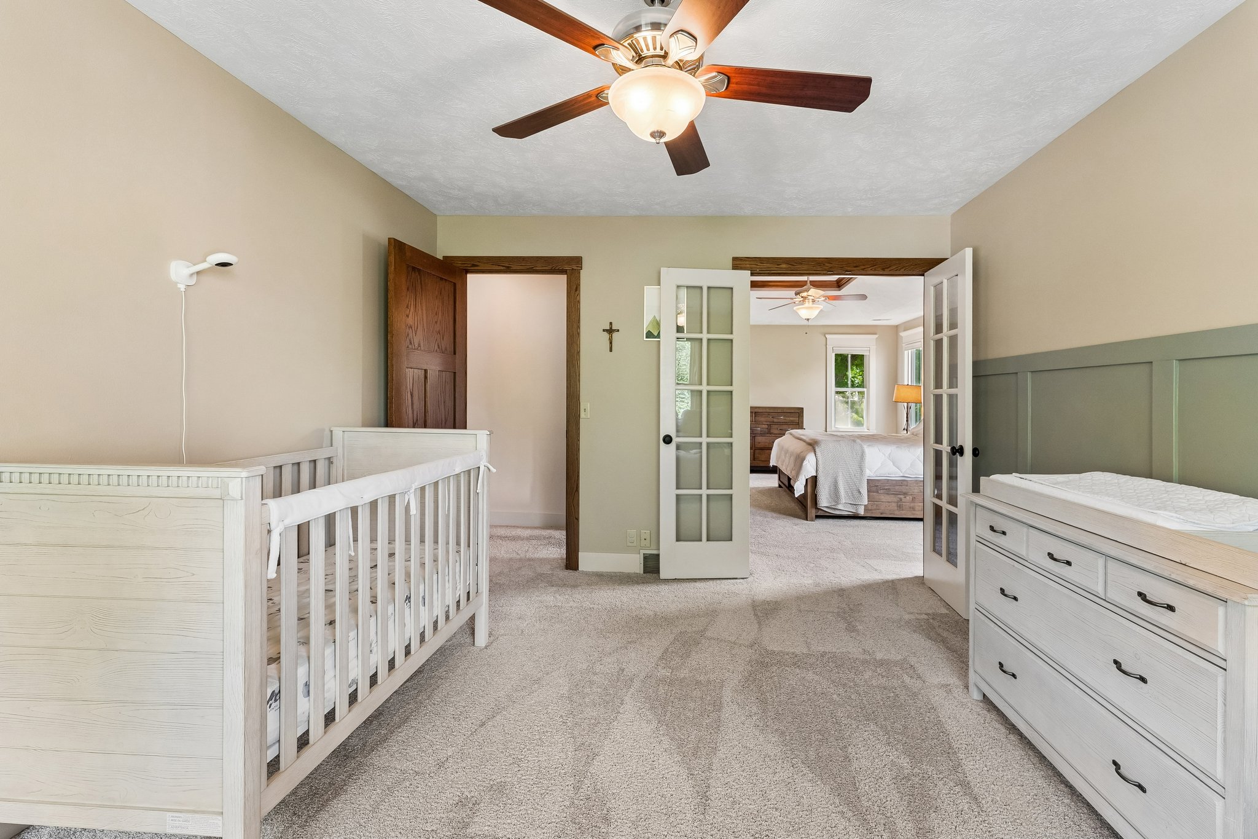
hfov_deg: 104.3
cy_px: 420
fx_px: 489
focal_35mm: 14
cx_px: 629
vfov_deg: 81.2
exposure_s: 1/8
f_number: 6.3
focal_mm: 14
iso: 500
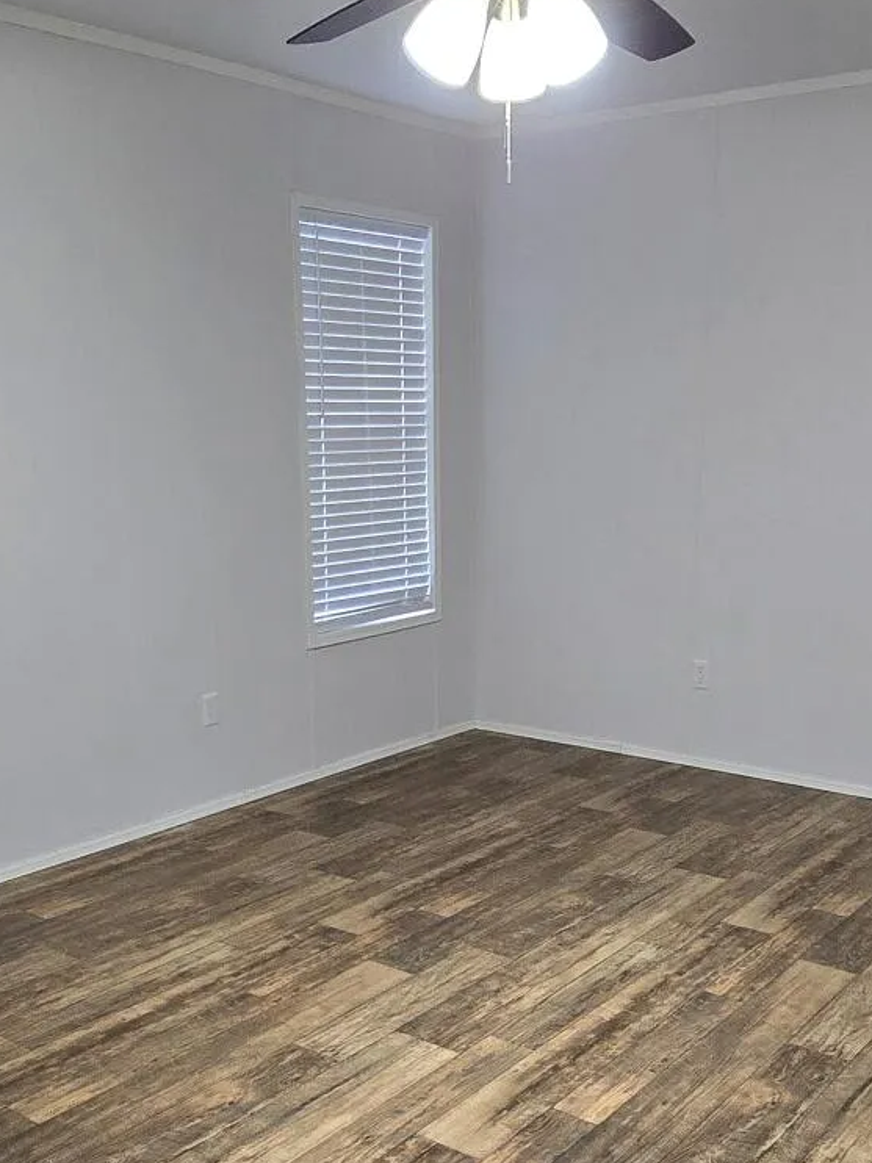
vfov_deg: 50.8
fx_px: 1176
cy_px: 847
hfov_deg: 40.7
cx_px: 452
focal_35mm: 35
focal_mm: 2.2
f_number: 2.2
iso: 320
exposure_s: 1/60.2
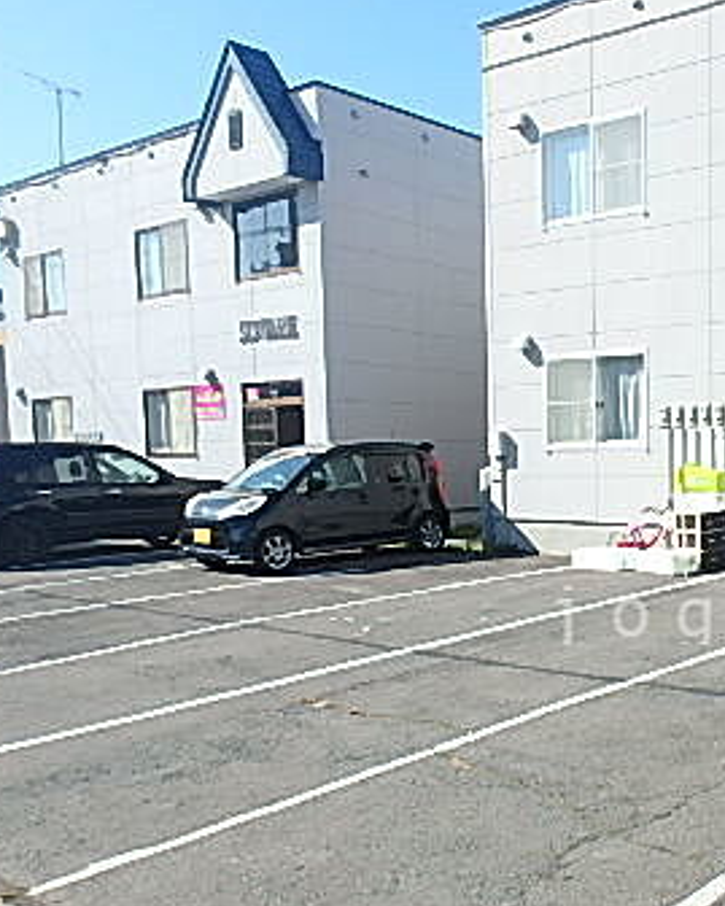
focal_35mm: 39
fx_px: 1046
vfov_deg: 46.0
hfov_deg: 34.5
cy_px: 612
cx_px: 736
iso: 125
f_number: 3.5
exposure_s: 1/640
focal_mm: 3.7
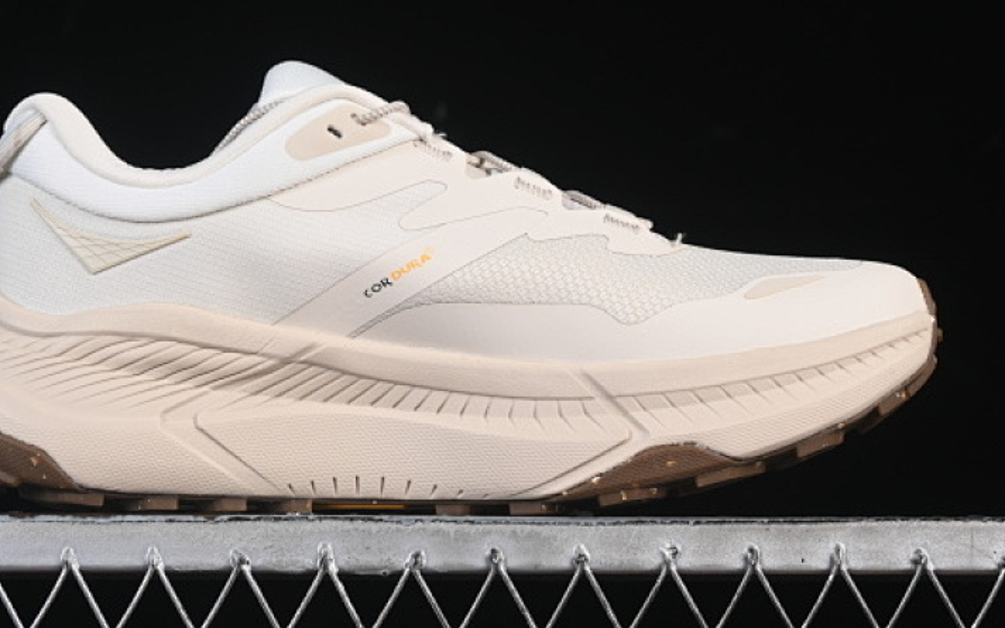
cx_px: 388
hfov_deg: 18.0
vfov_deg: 11.3
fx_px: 3177
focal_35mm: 116
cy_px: 203
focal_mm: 50
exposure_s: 1/80
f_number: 8
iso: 160
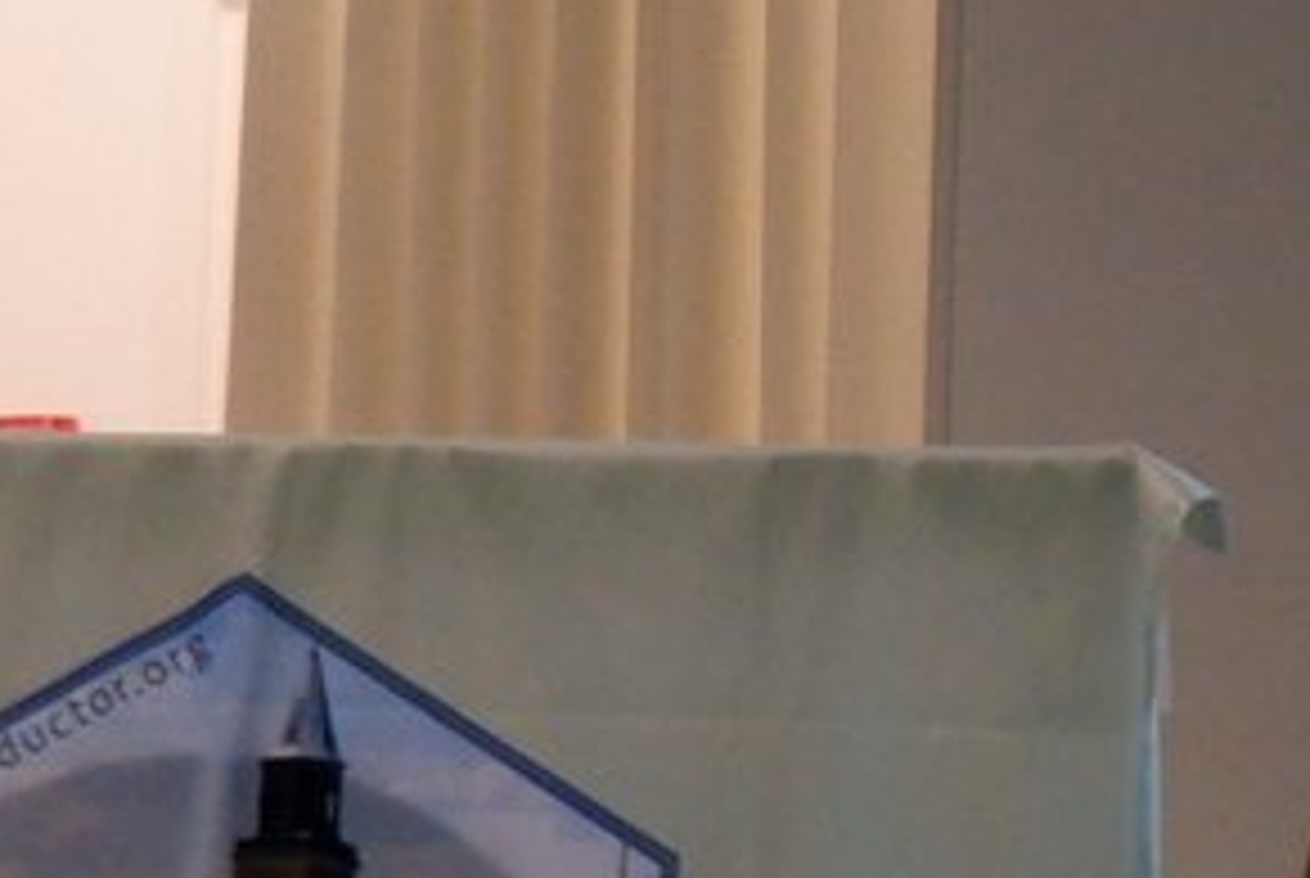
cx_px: 3552
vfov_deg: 4.5
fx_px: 11261
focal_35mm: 309
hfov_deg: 6.2
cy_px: 464
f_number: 4.7
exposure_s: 1/100
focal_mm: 30.5
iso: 2000
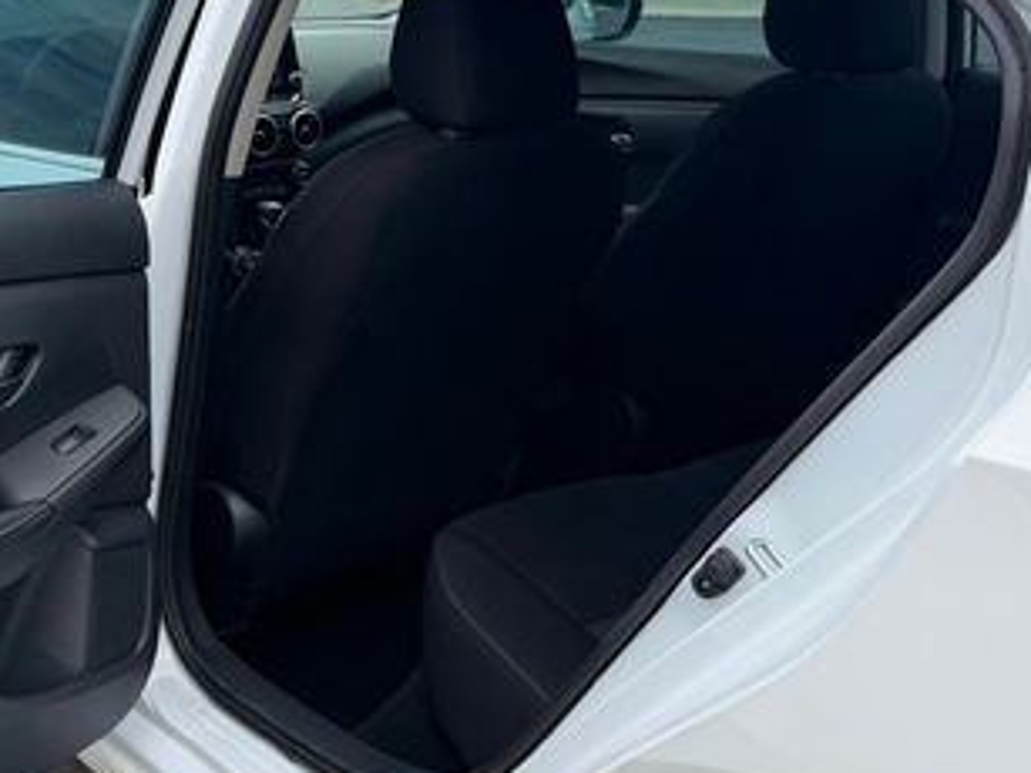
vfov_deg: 29.1
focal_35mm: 50
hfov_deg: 36.2
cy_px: 390
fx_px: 1489
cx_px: 128
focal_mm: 6.76
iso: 100
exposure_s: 1/2110
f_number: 1.78
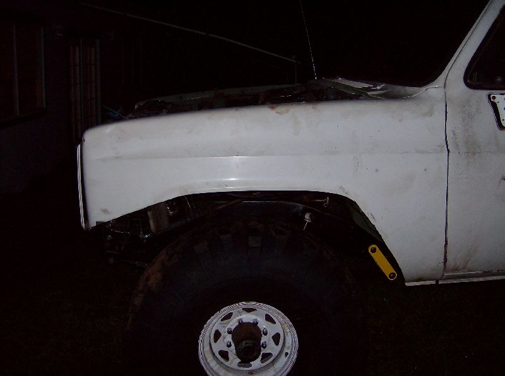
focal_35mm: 36
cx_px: 252
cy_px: 188
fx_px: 524
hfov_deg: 51.5
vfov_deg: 39.5
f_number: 2.8
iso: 200
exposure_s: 1/60
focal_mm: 6
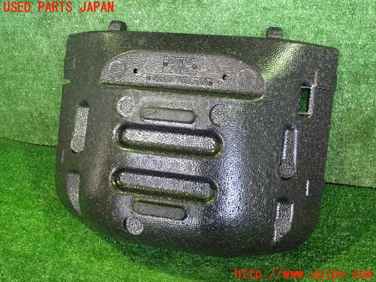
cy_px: 141
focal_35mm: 30
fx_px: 326
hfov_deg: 60.0
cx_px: 188
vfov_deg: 46.8
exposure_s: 1/30
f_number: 2.3
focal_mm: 5.4
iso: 800
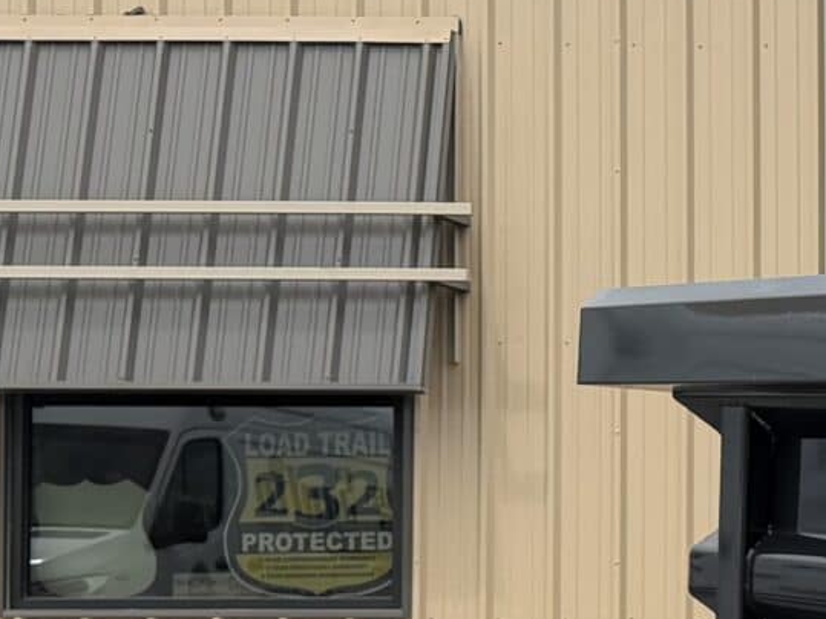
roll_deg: +0.0
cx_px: 1479
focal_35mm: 114
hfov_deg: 15.0
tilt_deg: +2.1
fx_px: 2720
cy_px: 544
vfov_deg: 12.9
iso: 80
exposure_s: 1/4673
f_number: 1.78
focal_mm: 6.76
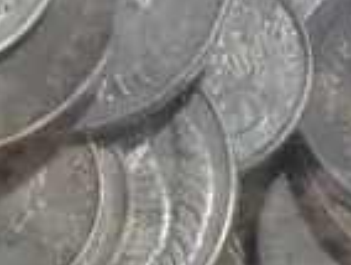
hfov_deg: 5.1
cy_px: 155
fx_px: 3951
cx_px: 106
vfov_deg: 3.8
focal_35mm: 389
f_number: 5.3
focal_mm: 27
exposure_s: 1/60
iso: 250
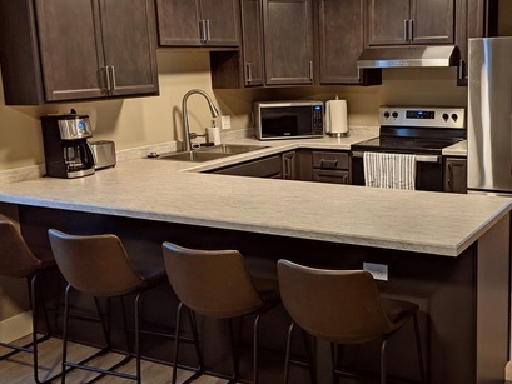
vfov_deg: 32.9
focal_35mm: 44
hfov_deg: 42.2
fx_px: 651
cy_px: 181
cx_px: 354
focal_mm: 4.38
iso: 82
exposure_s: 1/24
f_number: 1.73
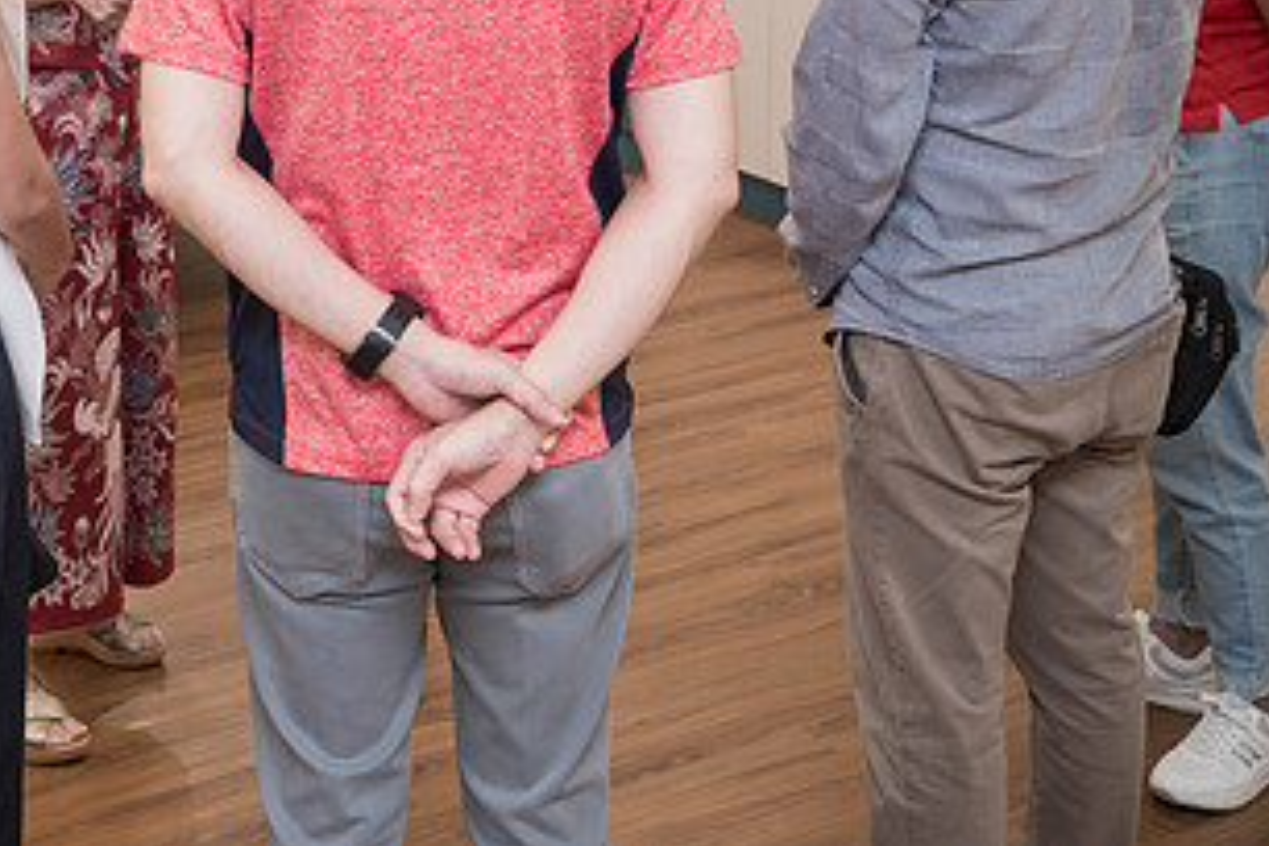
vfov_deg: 17.4
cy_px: 52
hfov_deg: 25.9
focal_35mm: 77
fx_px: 2714
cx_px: 286
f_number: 2.8
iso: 400
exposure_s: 1/125
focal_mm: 19
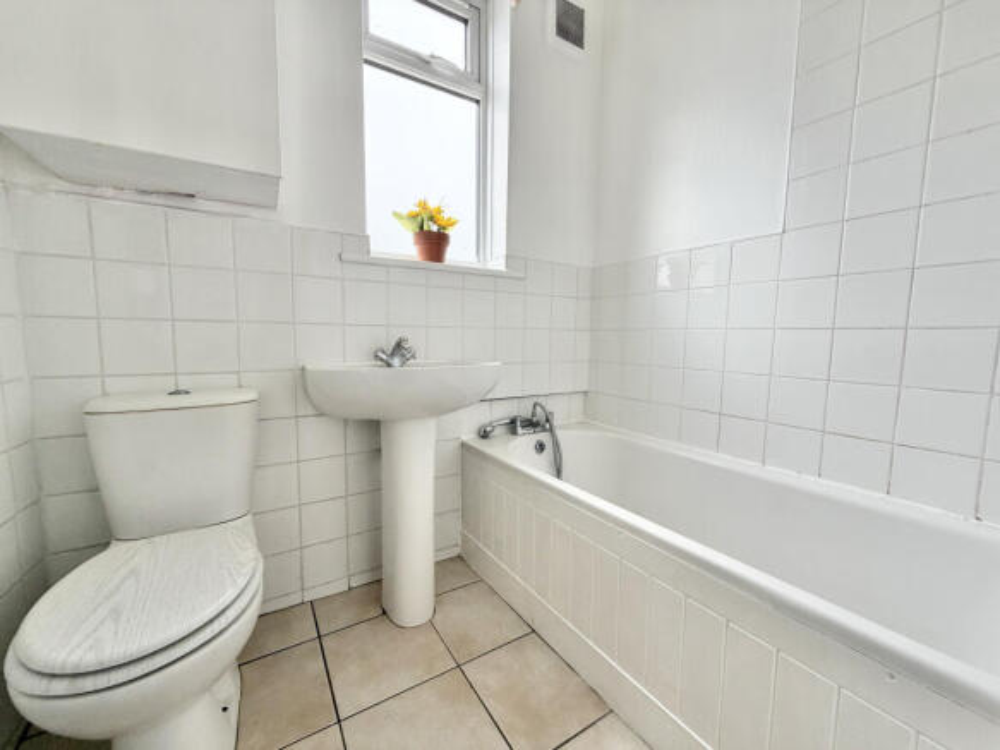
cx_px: 500
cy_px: 375
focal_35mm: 14
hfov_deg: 102.1
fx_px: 404
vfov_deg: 85.7
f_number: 2.2
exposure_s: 1/121
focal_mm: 2.22
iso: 125
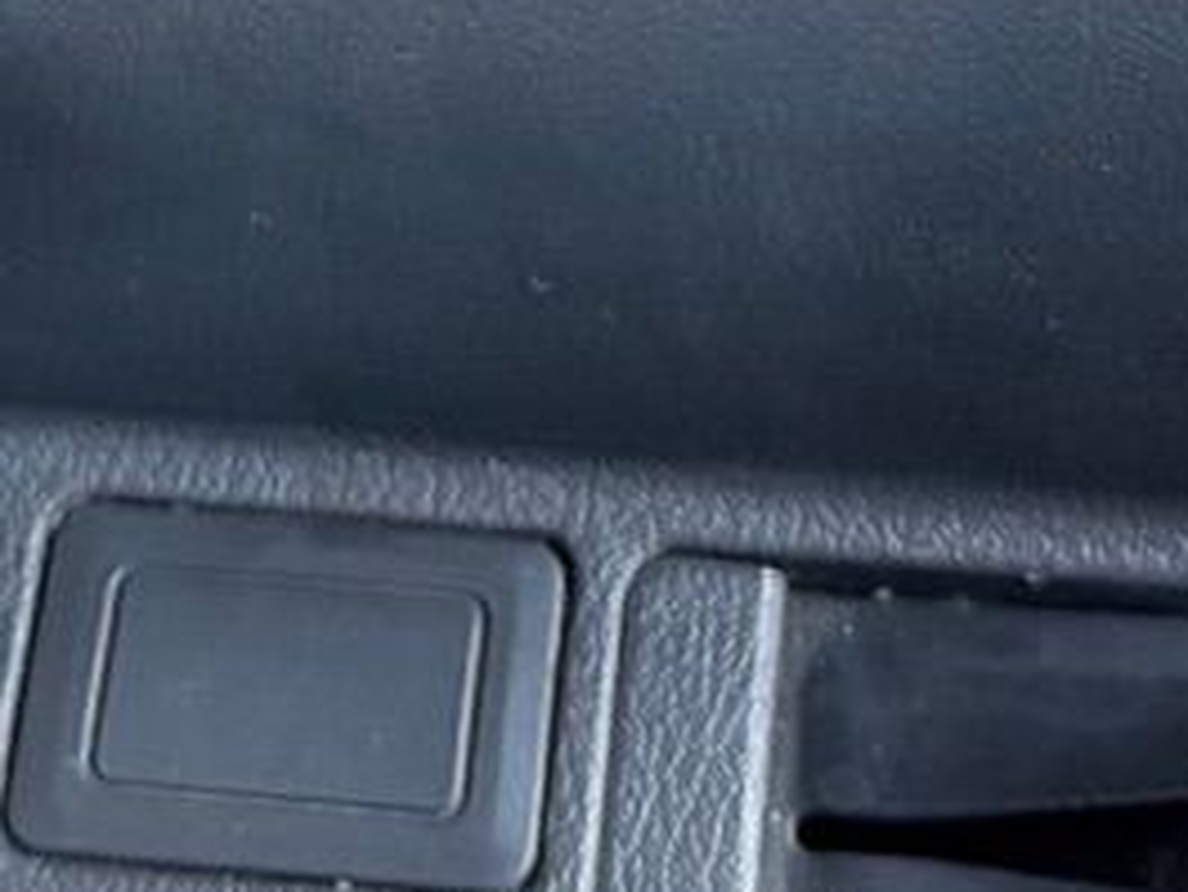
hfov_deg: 17.0
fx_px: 3983
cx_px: 646
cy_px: -690
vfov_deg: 11.8
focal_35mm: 116
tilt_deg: -58.3
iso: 640
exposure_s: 1/60
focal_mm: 6.76
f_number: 1.78
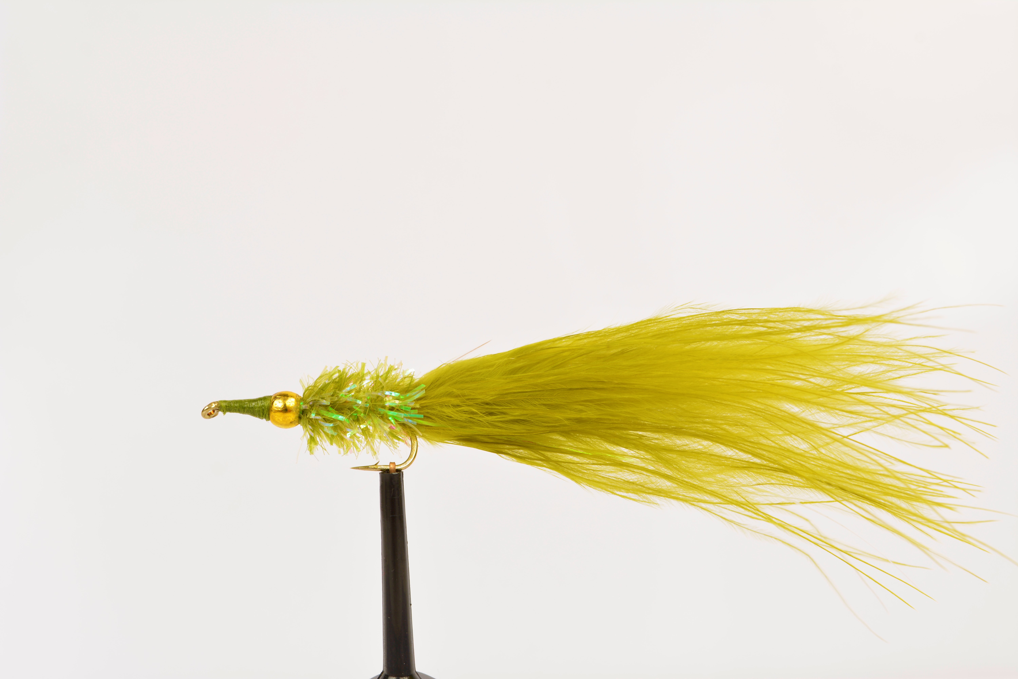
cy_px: 340
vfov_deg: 22.6
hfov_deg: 33.4
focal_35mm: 60
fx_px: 1697
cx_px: 509
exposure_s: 1/25
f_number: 11
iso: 100
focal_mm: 40
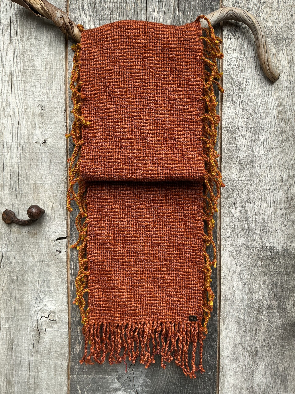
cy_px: 197
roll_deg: -0.2
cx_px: 148
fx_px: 330
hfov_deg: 48.2
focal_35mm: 29
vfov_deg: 61.7
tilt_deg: -1.1
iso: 25
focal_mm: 3
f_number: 1.8
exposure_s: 1/353
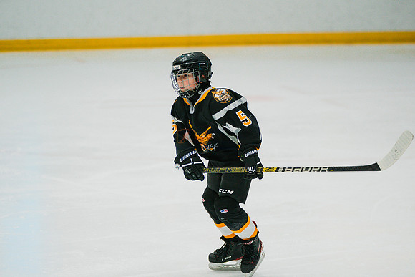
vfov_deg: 8.3
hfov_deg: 12.4
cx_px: 208
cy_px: 138
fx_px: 1914
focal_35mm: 166
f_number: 3.2
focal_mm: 166
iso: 3200
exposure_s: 1/1600
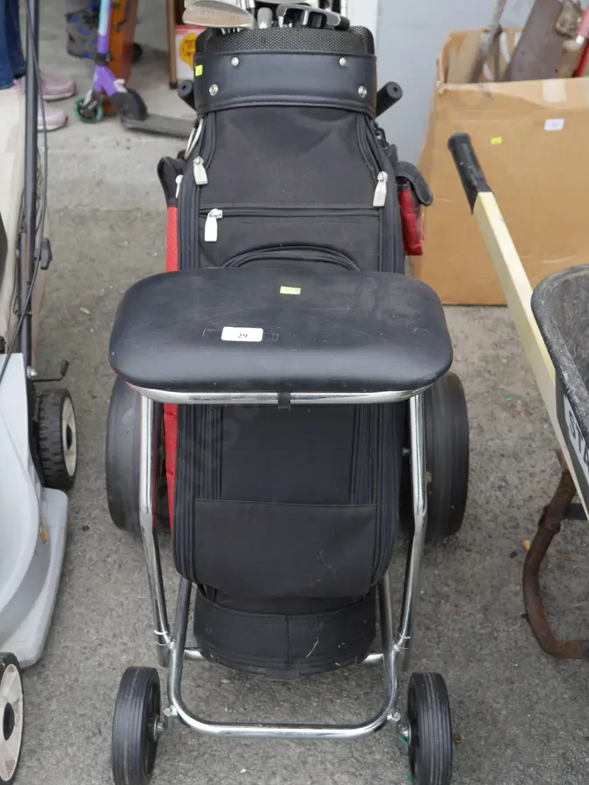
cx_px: 274
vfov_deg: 47.8
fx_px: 885
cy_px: 355
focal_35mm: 39
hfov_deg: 36.8
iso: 200
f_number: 4
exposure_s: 1/160
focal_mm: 17
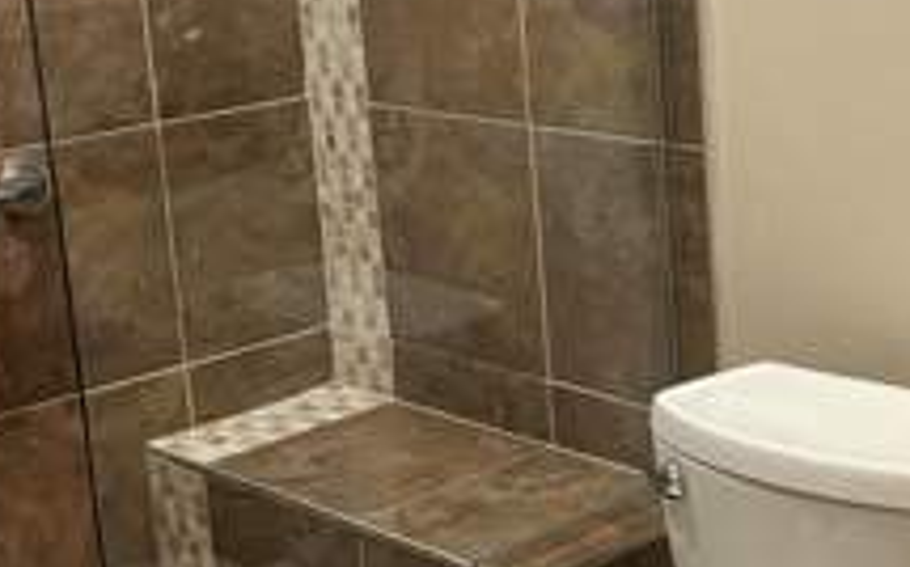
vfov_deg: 15.9
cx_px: 614
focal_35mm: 82
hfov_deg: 25.1
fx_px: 2032
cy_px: 271
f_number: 1.6
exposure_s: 1/60
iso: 200
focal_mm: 5.96
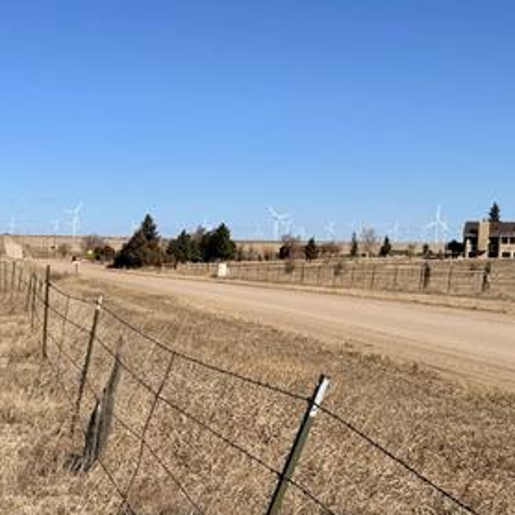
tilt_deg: -8.0
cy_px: 412
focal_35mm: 78
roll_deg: -0.9
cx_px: -33
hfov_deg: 21.2
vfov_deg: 21.9
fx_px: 1313
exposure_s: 1/10309
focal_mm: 6.76
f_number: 1.78
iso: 80
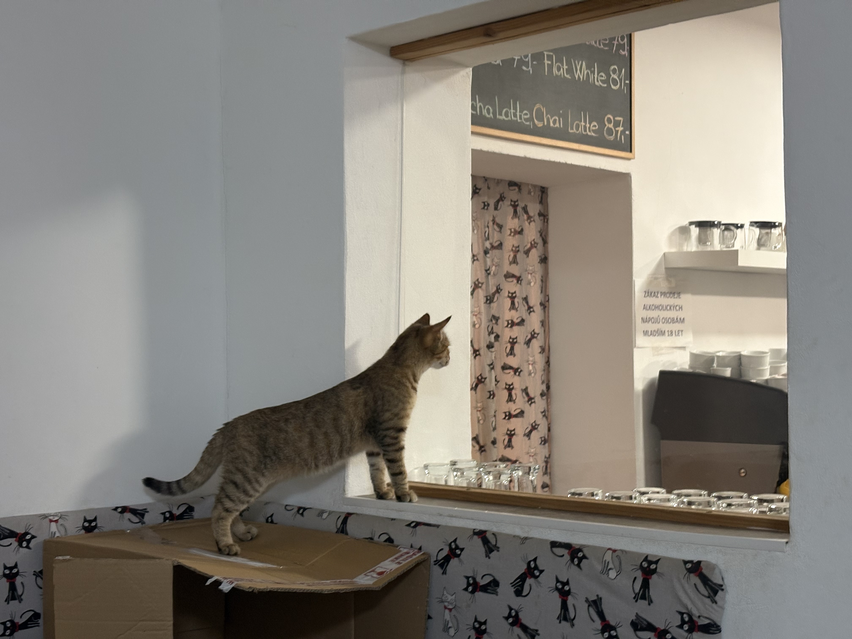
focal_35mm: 52
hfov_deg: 36.8
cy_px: 320
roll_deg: +0.4
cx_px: 426
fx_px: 1280
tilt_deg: +0.3
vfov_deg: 28.0
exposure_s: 1/33
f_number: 1.6
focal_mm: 5.96
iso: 125
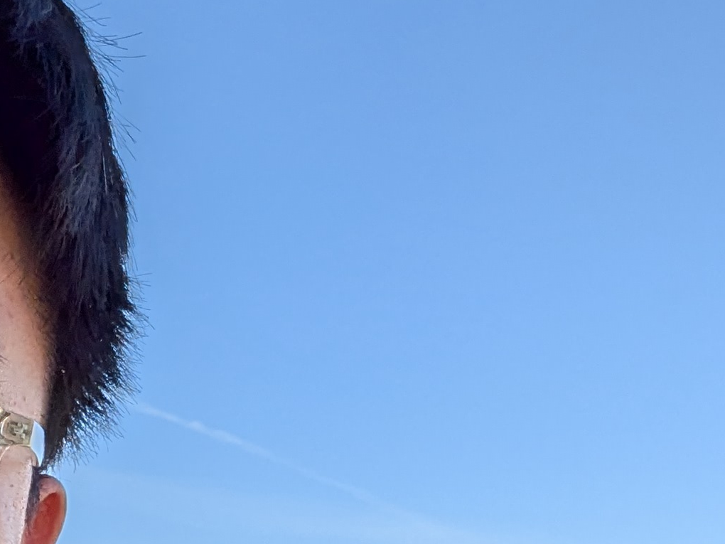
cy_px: 732
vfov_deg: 16.7
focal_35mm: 83
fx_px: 1738
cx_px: 316
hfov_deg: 23.5
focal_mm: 2.74
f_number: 2.2
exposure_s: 1/1401
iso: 46
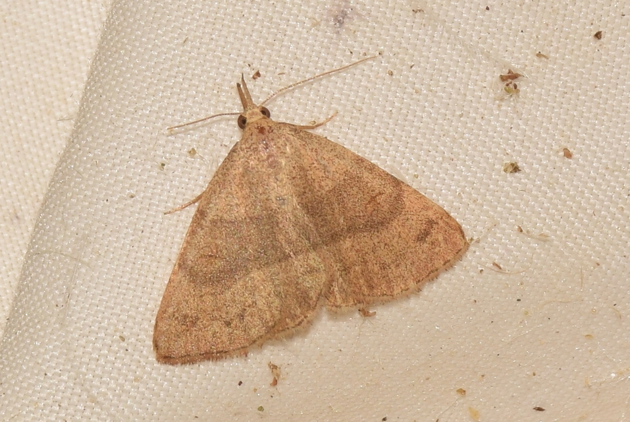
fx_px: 3678
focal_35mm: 210
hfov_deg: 9.8
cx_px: 315
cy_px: 211
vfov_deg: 6.6
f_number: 13
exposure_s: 1/160
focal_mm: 140
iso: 100
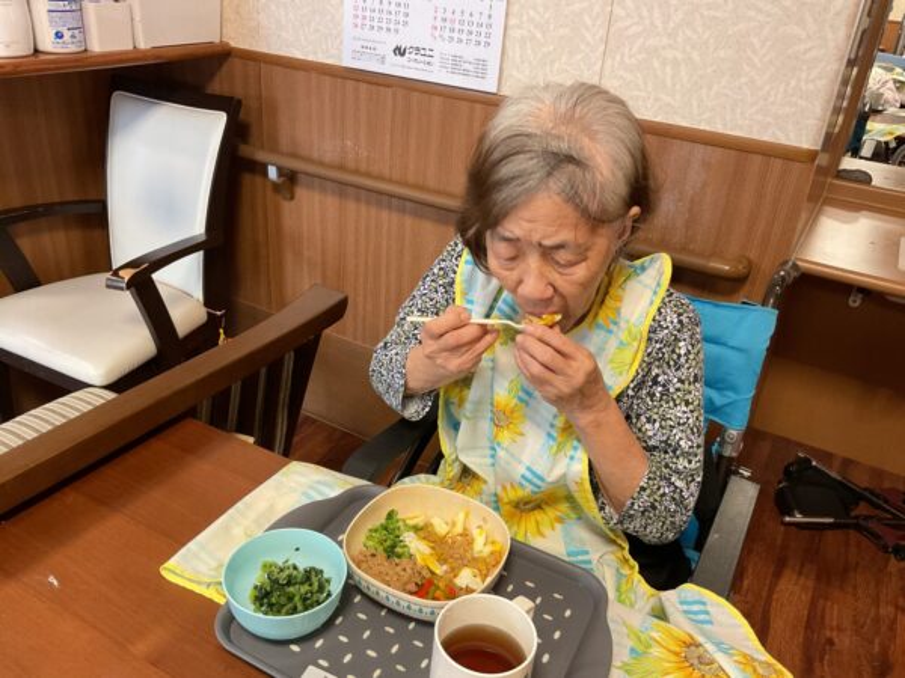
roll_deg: -3.8
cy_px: 339
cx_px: 452
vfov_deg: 48.2
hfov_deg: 61.7
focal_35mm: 29
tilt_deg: -28.7
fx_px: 758
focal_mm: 3
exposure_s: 1/60
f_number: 1.8
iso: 160
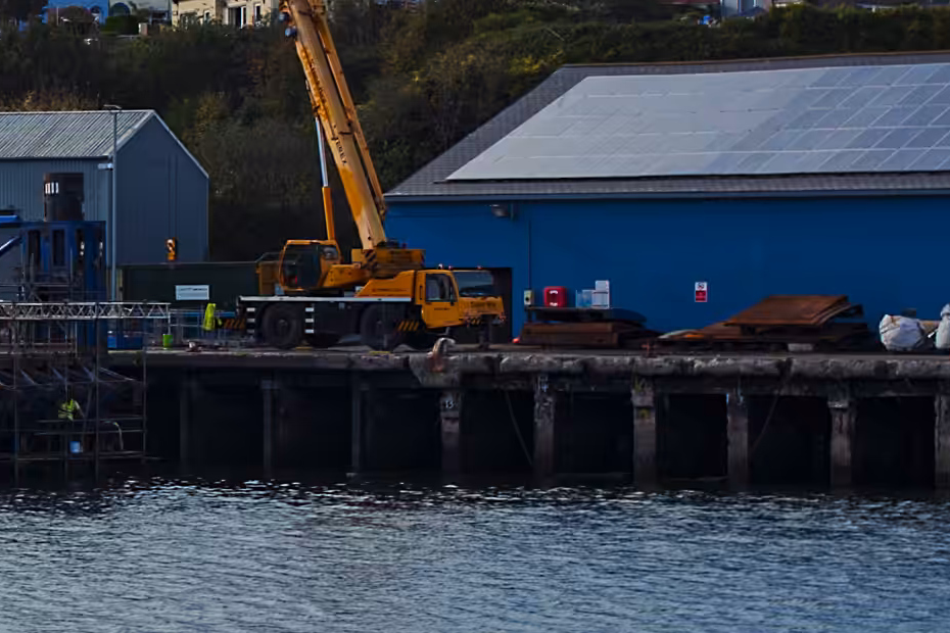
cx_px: -391
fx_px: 4222
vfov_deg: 8.6
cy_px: 245
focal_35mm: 160
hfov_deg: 12.3
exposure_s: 1/2000
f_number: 5
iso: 200
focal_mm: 35
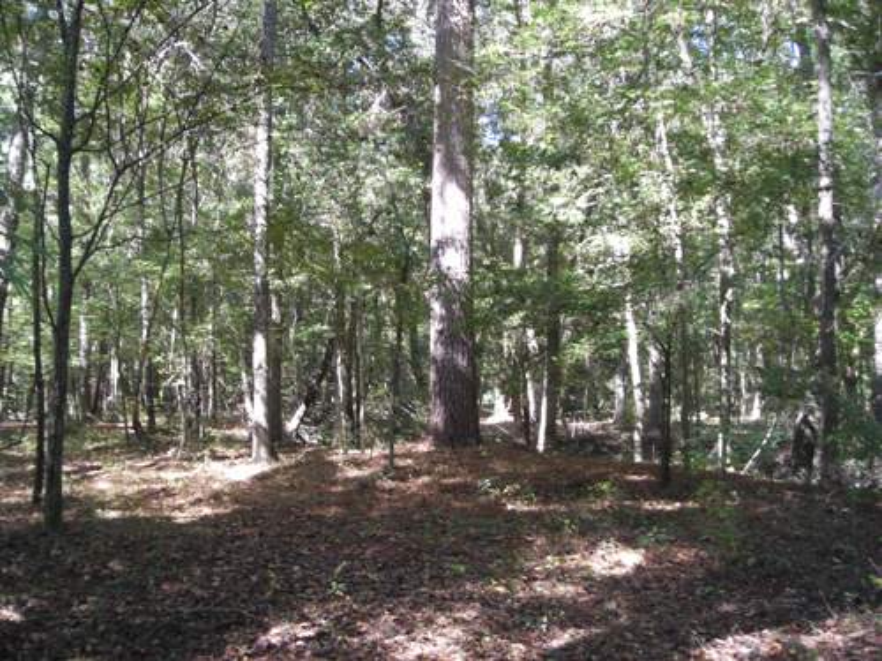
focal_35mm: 38
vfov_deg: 37.7
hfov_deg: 49.0
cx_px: 441
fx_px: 968
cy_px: 330
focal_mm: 6.3
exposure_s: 1/30
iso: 79
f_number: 3.2
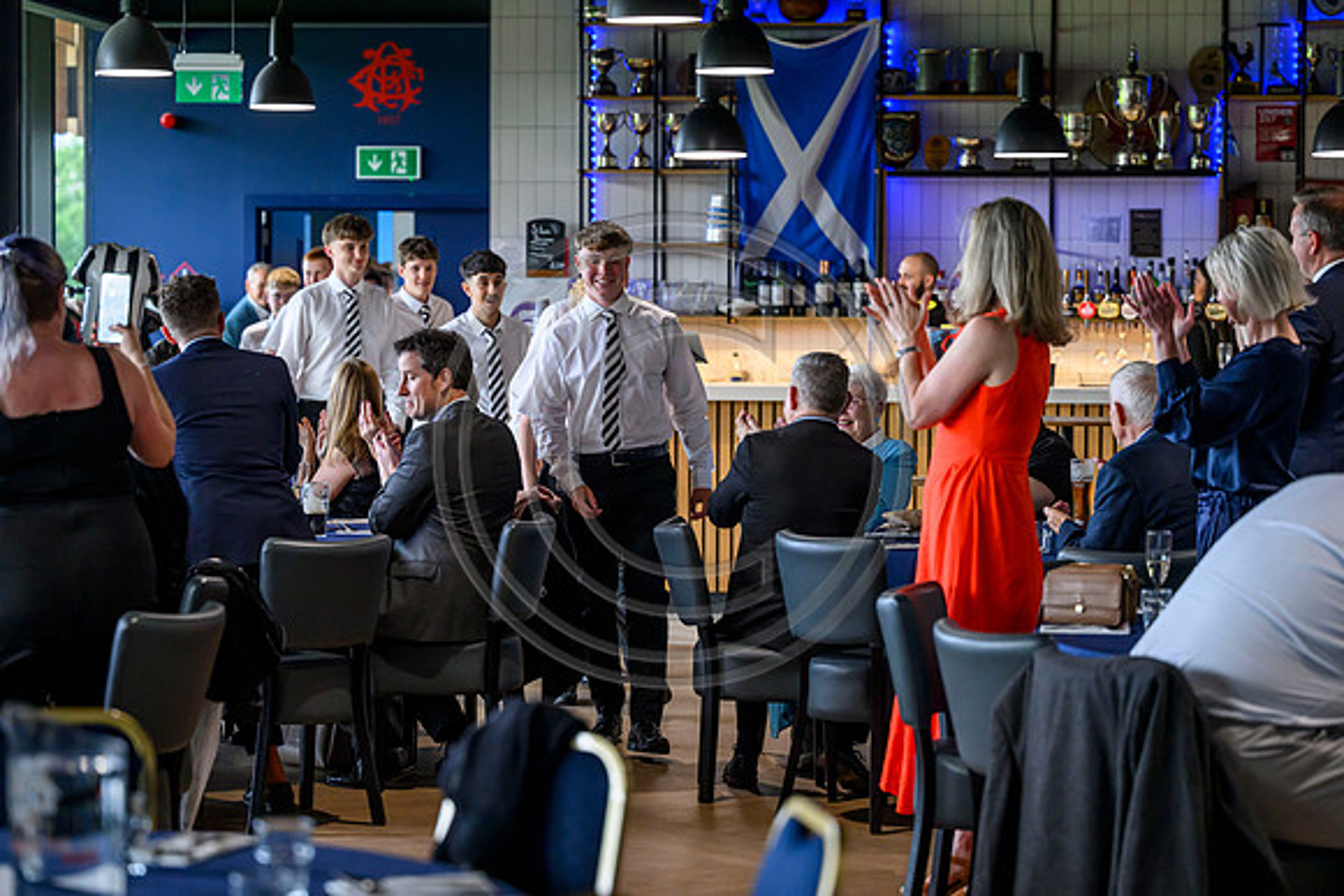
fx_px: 3435
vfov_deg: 14.9
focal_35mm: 92
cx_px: 672
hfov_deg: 22.1
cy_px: 448
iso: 2500
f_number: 3.2
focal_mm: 92
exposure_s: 1/500
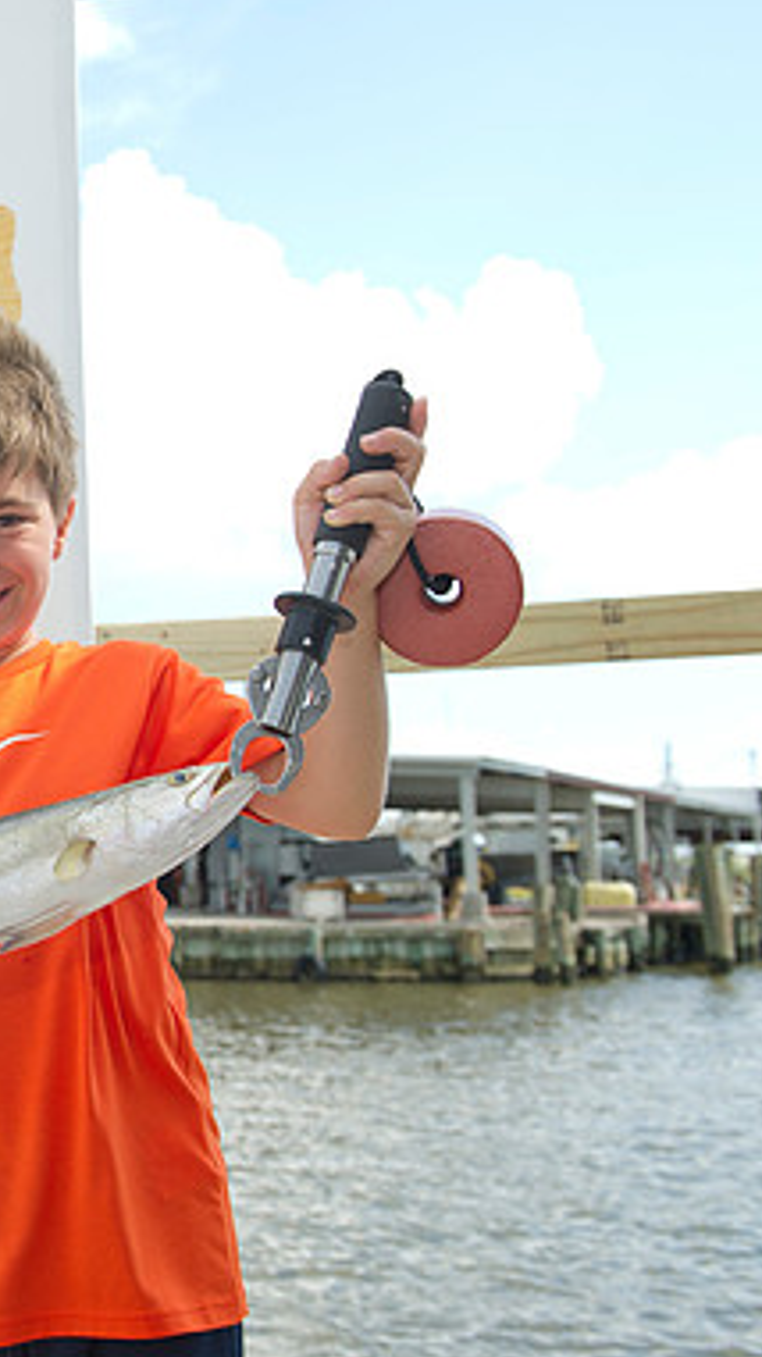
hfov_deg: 21.6
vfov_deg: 40.6
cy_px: 680
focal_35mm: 51
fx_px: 1834
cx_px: -171
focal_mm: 32
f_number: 5.6
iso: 125
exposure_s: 1/320
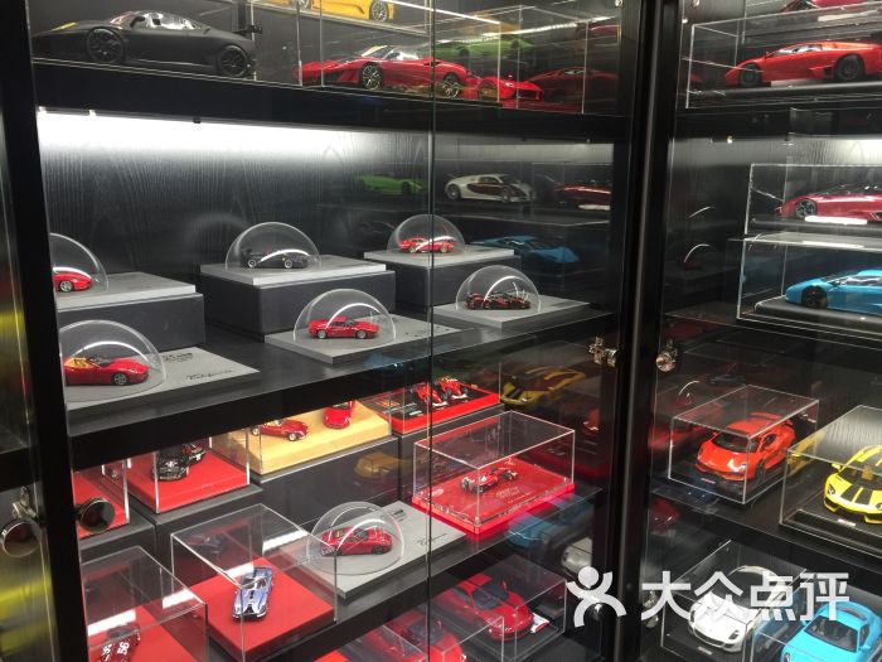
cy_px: 331
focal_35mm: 29
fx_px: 739
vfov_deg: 48.2
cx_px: 441
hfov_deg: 61.7
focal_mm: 4.15
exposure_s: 1/33
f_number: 2.2
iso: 80
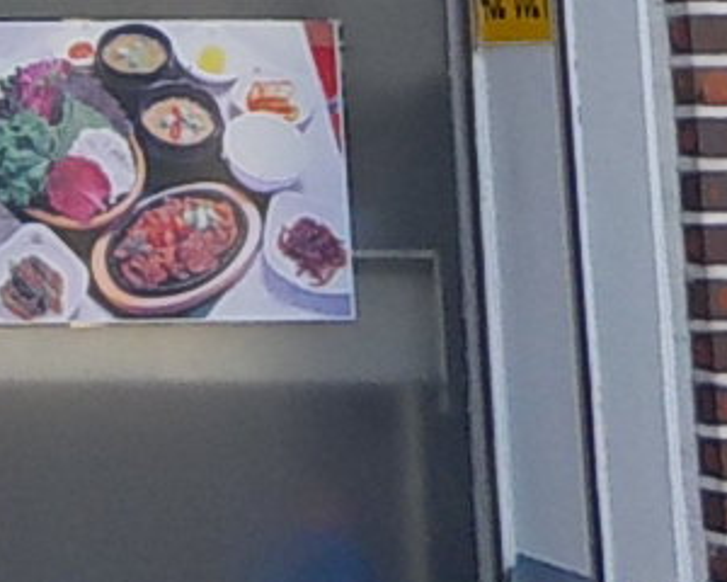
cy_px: -449
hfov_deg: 11.1
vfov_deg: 9.5
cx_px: -802
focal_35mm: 156
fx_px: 3357
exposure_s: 1/250
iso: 125
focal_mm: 4.1
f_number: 3.3
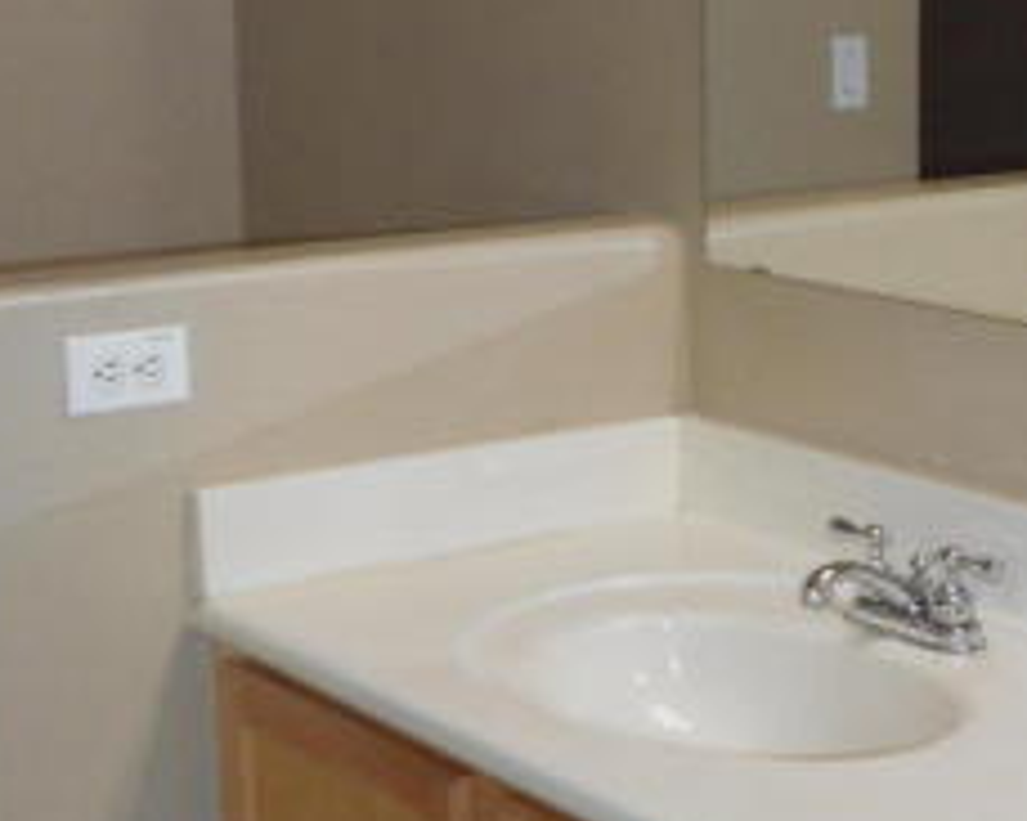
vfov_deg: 18.7
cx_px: 879
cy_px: 345
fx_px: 2491
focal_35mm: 82
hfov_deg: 22.8
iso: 200
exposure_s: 1/25
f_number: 3.7
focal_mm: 4.5
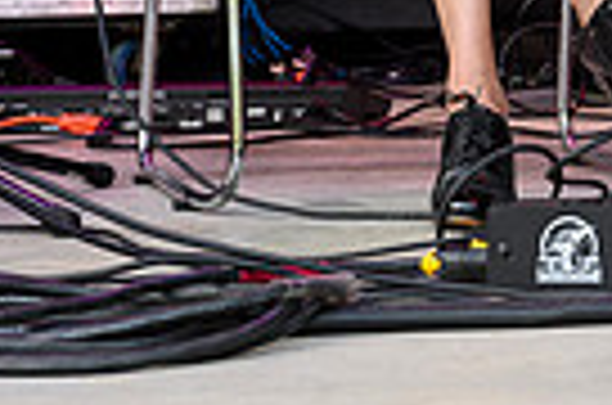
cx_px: 968
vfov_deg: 7.5
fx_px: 2968
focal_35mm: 175
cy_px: -436
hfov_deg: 11.2
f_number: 7.1
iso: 450
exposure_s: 1/100
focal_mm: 41
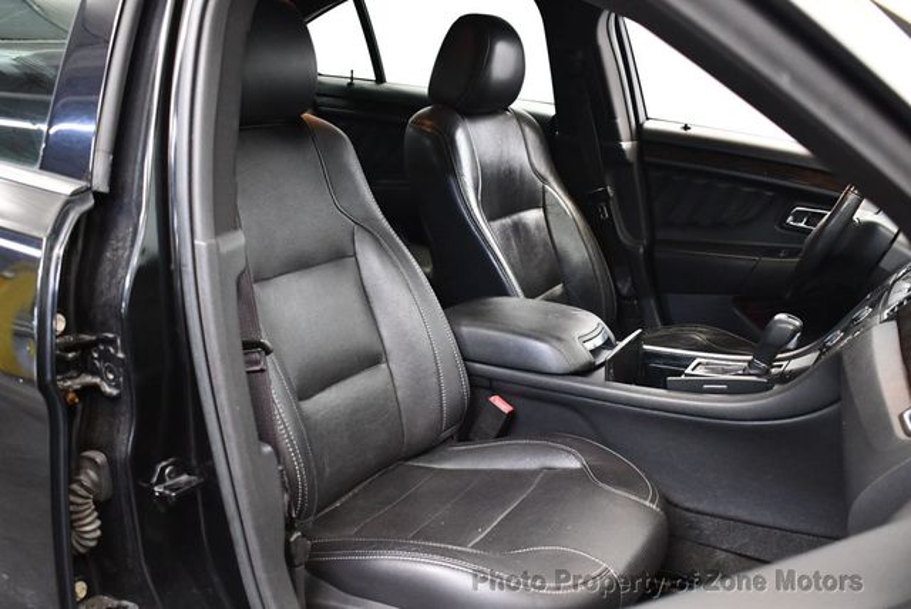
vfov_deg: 36.9
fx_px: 912
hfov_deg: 53.1
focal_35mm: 36
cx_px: 456
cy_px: 304
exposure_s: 1/60
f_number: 3.5
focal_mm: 18
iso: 3200
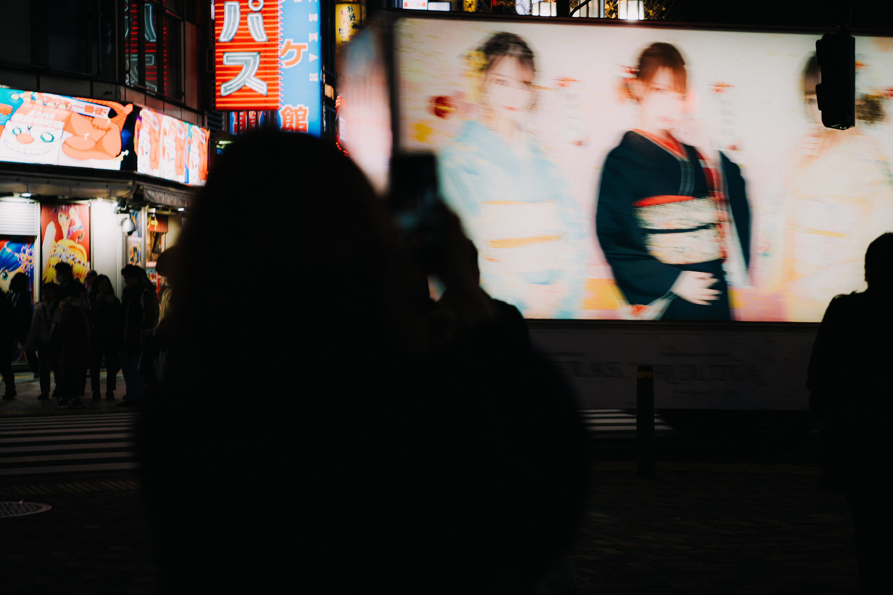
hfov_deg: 25.1
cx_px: 479
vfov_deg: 16.8
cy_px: 253
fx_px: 2009
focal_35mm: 81
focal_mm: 70
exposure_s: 1/50
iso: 100
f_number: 2.8
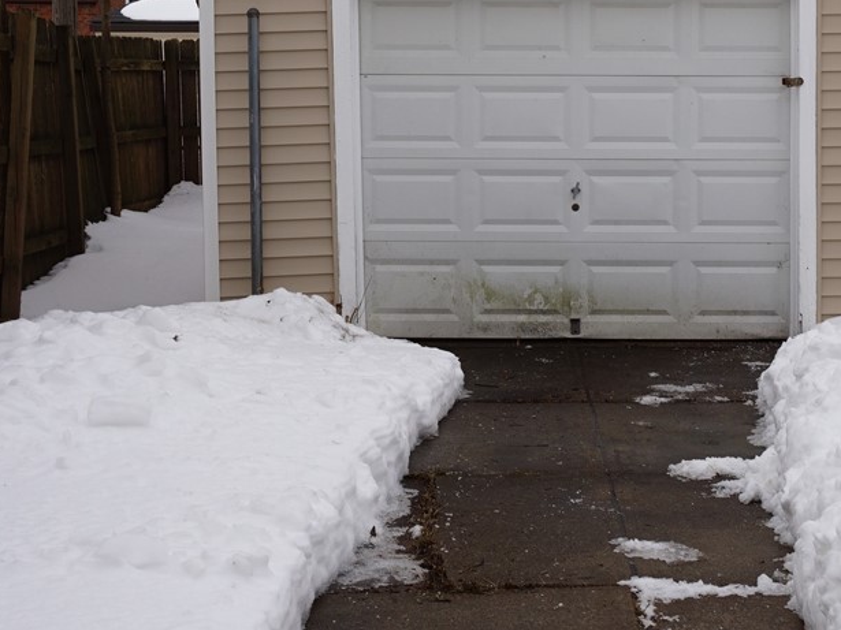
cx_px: 558
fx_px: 1794
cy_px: 164
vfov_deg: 19.8
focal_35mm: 74
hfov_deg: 26.2
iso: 100
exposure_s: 1/80
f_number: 9
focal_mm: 29
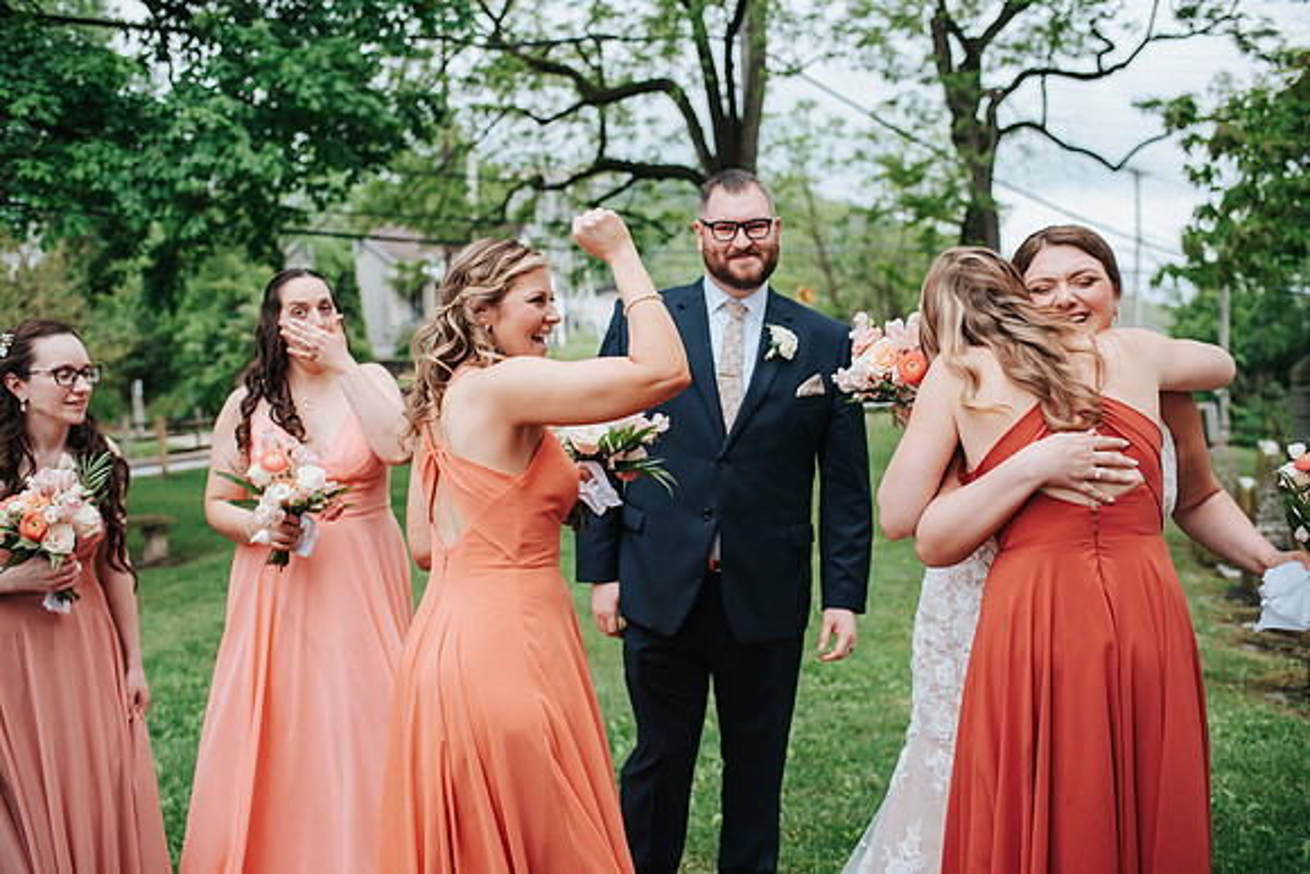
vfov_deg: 37.4
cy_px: 437
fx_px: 1290
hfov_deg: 53.9
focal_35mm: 35
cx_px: 655
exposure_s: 1/640
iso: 160
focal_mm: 35
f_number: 2.8
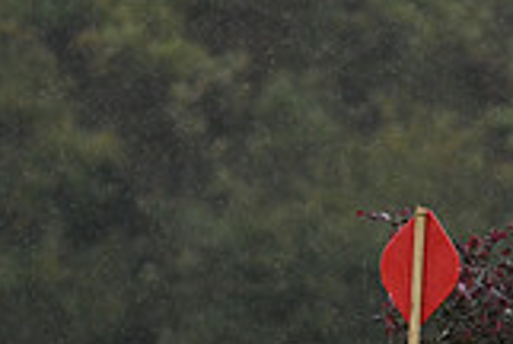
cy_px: 588
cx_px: 918
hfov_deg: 1.9
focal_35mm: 1078
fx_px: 15390
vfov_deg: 1.3
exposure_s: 1/1250
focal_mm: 200
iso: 1400
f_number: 4.5
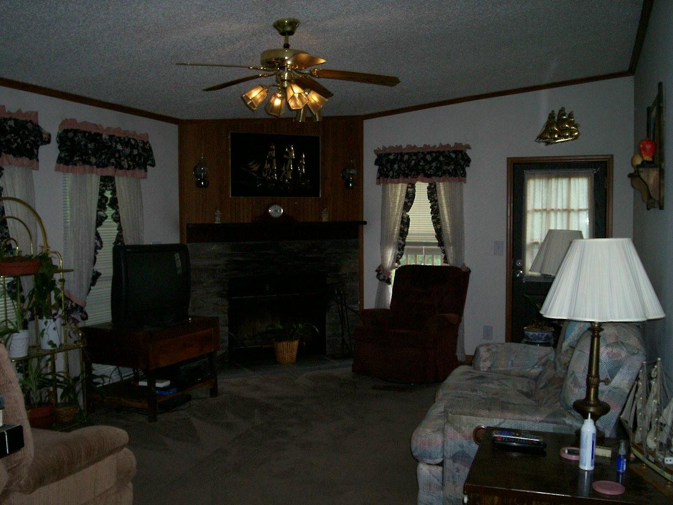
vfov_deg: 39.7
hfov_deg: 51.4
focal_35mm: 36
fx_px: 700
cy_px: 252
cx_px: 336
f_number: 4.5
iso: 140
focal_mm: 5.9
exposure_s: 1/64
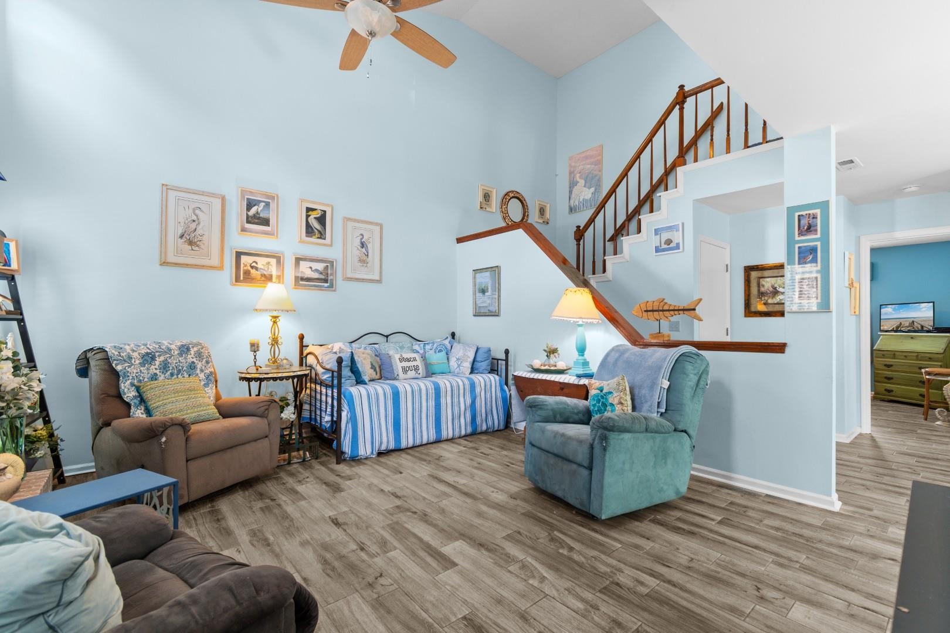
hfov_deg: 100.4
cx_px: 475
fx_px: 396
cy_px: 316
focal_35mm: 15
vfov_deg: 77.3
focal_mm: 10
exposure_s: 1/4
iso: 100
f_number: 4.5
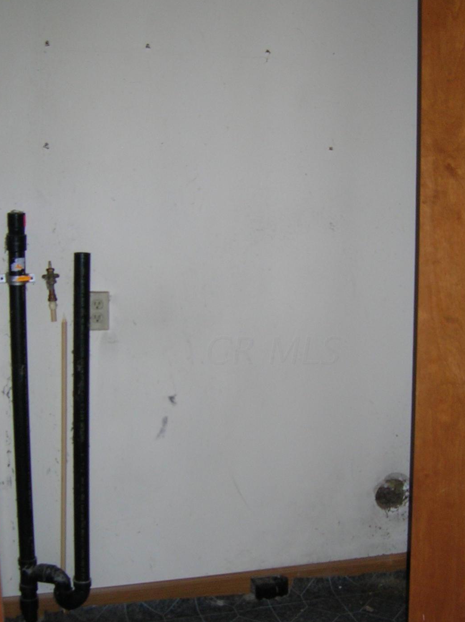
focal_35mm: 49
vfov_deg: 38.9
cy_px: 350
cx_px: 273
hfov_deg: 29.6
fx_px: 879
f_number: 2.9
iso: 59
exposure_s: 1/60.1
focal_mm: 5.7
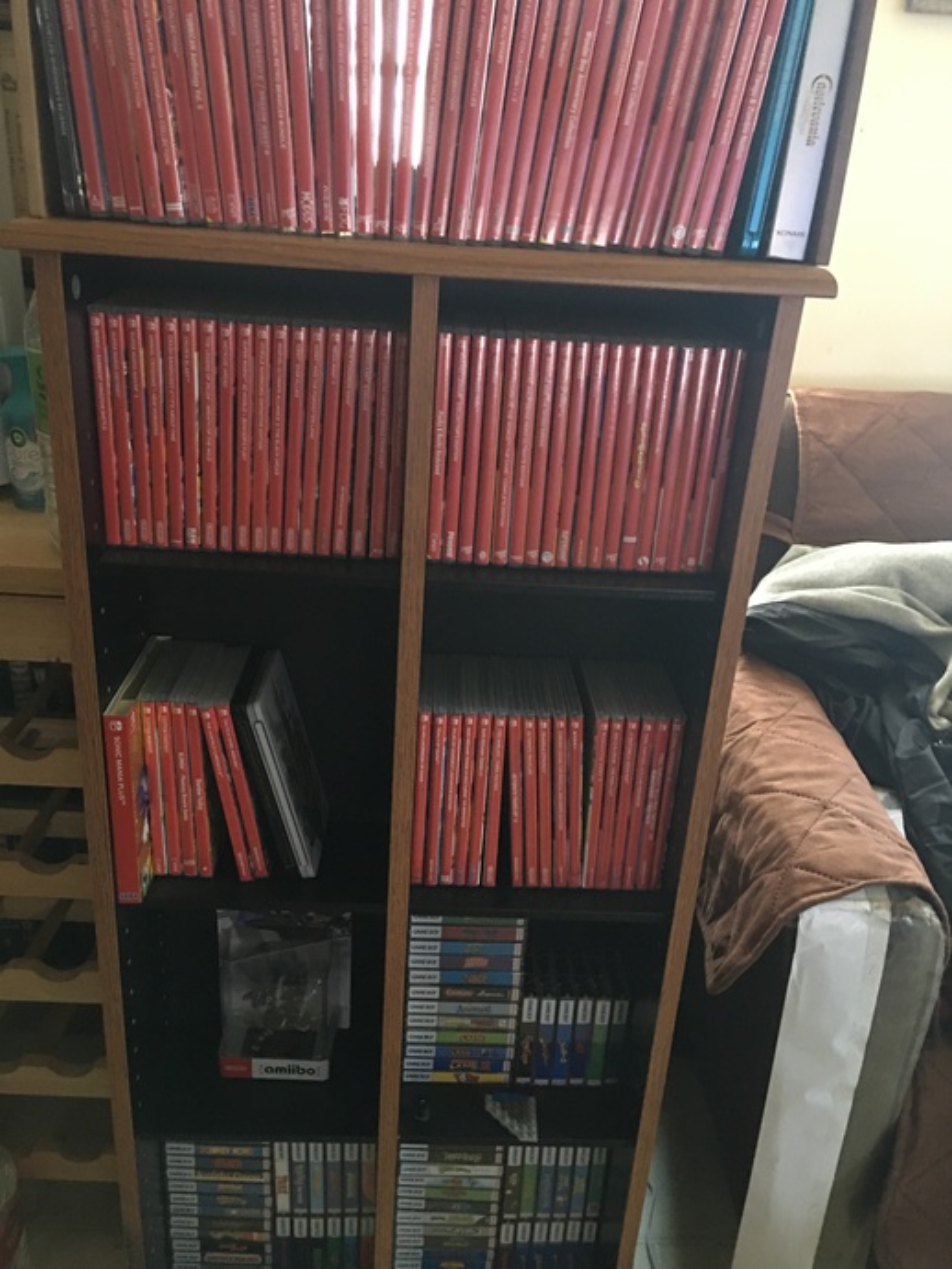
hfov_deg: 48.3
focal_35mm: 29
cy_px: 634
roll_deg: -3.3
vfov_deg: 61.6
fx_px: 1063
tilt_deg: -25.2
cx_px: 476
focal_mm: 4.15
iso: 100
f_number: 2.2
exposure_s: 1/4
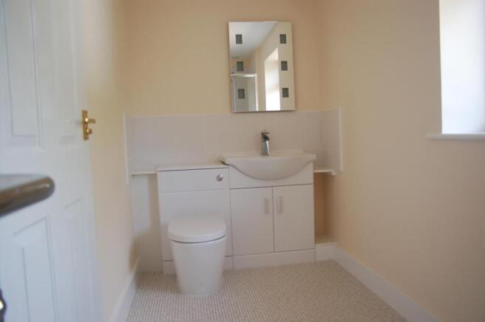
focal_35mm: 27
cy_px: 161
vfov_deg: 47.8
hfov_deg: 67.4
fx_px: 363
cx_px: 242
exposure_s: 1/100
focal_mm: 18
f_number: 5
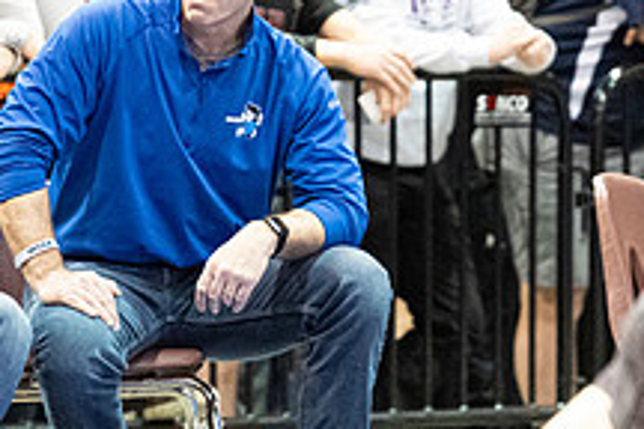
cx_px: 385
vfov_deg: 2.6
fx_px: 9606
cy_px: 195
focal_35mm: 537
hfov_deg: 3.8
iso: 20000
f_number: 4
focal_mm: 200
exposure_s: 1/500
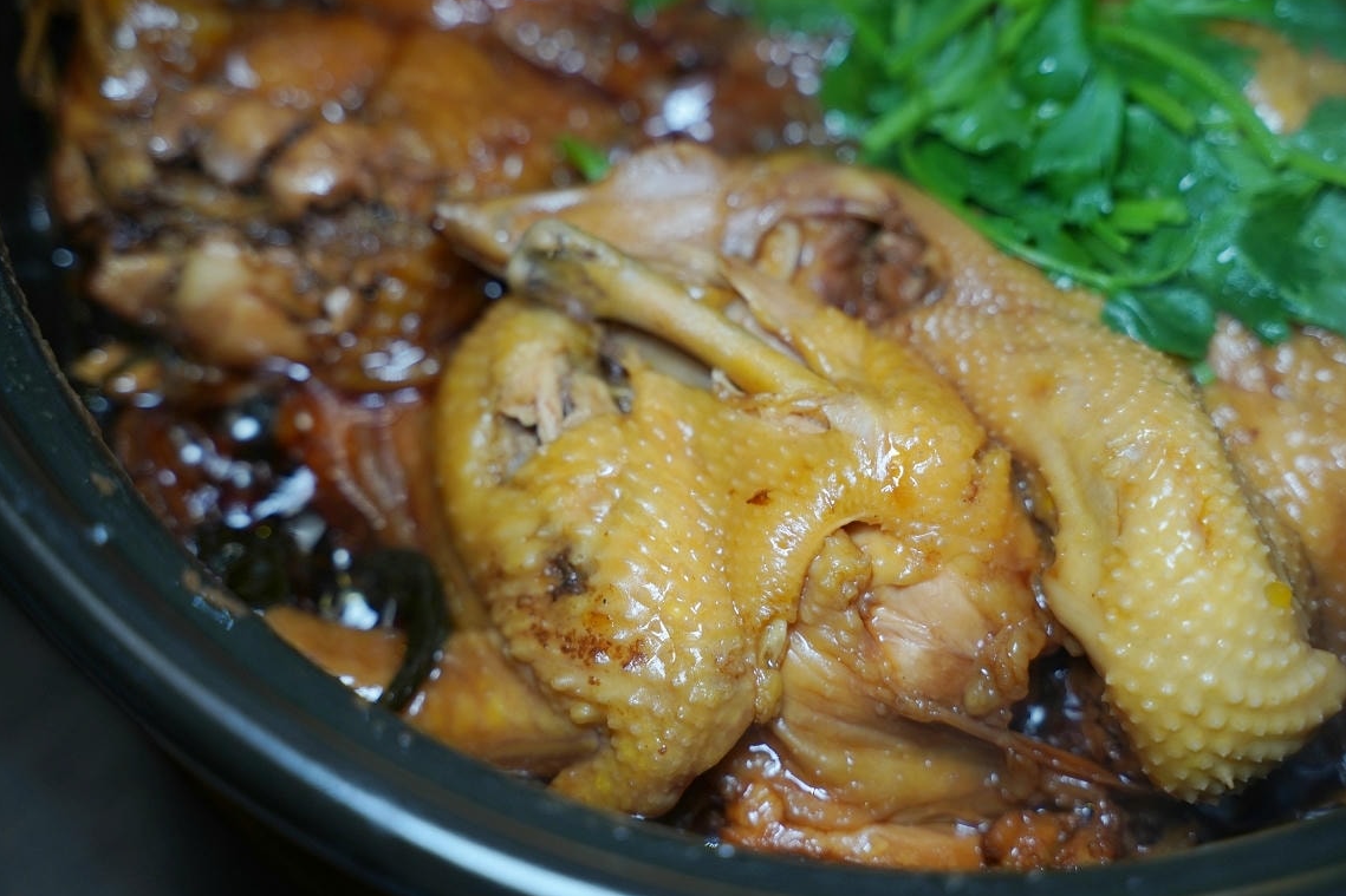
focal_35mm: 79
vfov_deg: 17.3
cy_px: 431
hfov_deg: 25.7
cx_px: 704
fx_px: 2953
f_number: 4
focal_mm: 75
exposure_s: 1/80
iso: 250
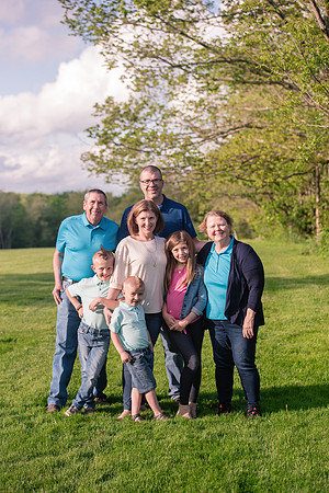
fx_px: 960
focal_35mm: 70
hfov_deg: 19.5
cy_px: 246
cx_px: 164
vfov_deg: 28.8
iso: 500
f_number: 3.5
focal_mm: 70
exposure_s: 1/2500
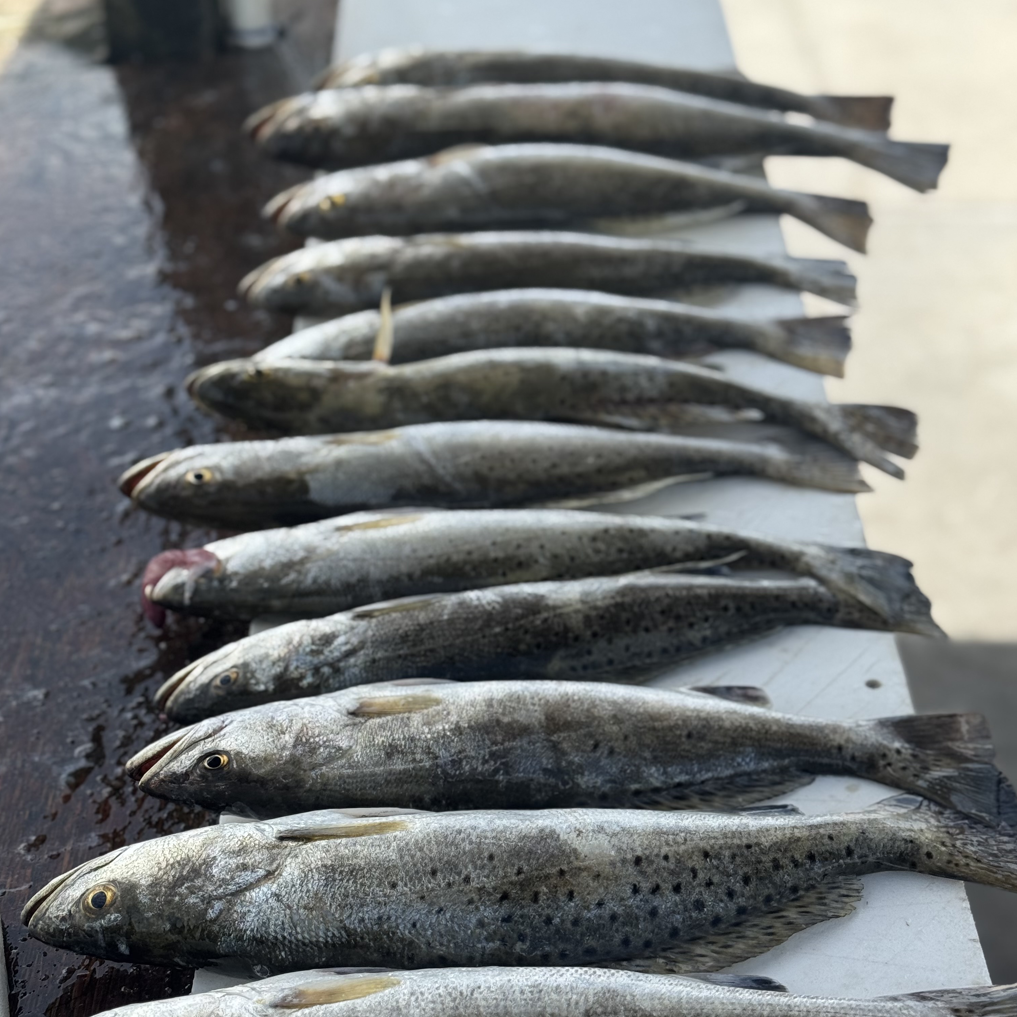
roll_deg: +0.3
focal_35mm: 57
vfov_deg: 30.0
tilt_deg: -36.5
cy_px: 584
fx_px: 1895
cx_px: 510
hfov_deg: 30.0
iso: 64
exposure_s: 1/2717
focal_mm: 6.76
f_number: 1.78
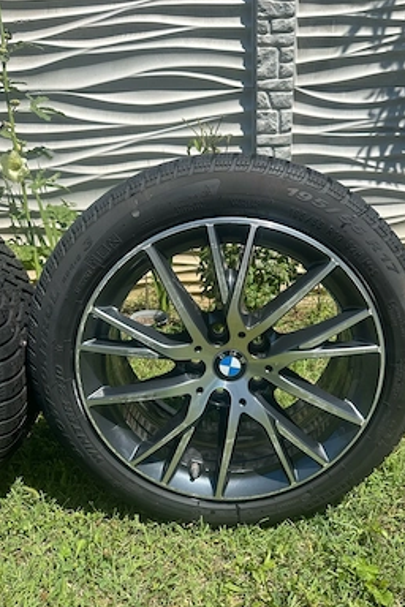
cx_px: 223
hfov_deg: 49.5
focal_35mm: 26
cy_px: 302
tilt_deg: -17.2
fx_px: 439
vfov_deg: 69.4
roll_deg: +0.6
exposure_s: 1/3717
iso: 80
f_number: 1.78
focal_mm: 6.86
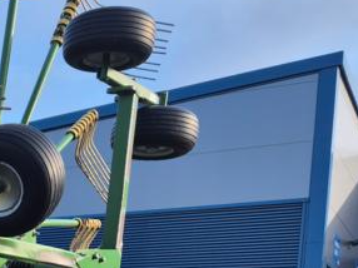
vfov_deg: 15.1
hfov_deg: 18.3
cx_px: -247
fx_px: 920
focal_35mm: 89
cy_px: 423
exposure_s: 1/512
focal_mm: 5.4
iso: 25
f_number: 1.8
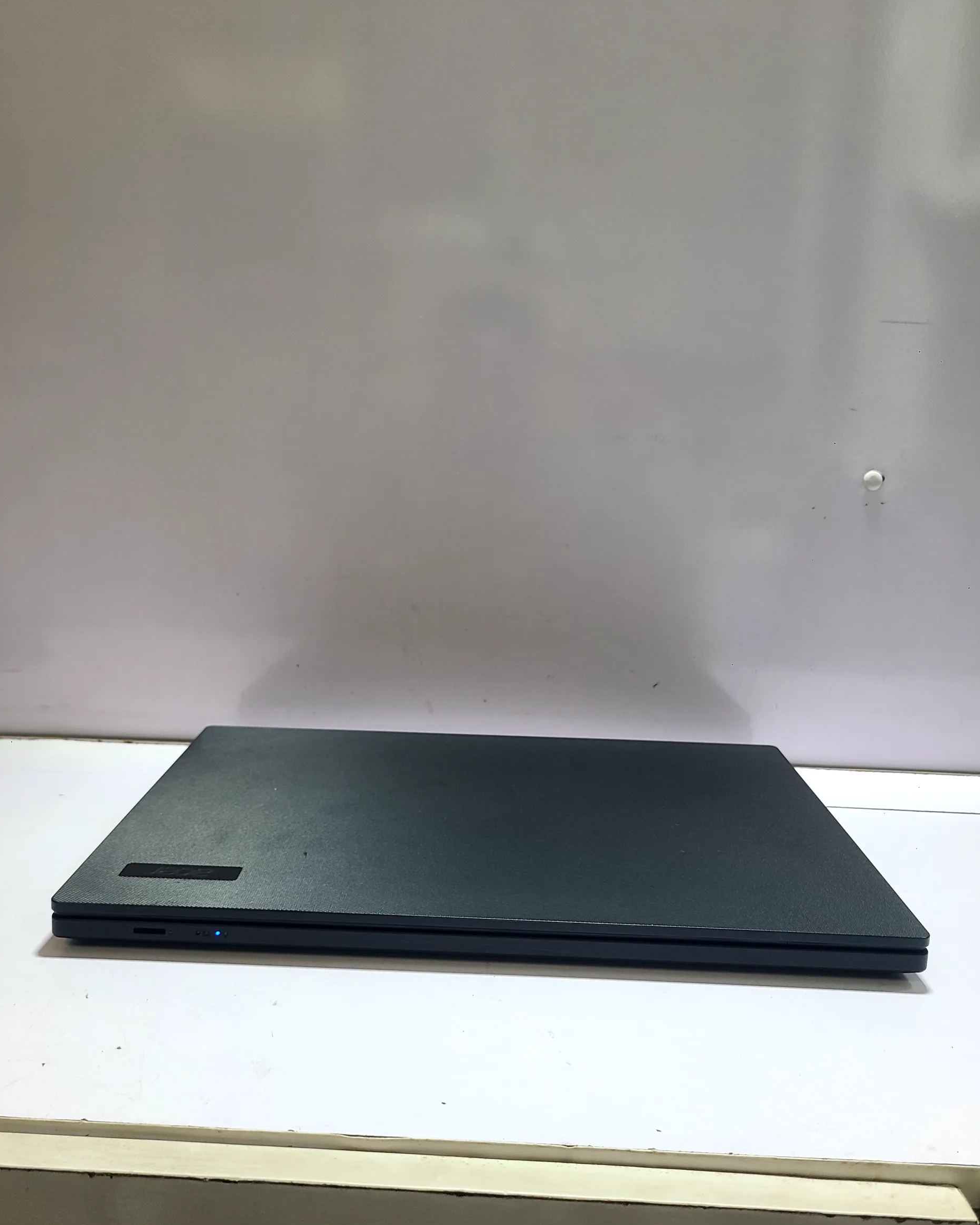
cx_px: 477
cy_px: 589
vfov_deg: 62.2
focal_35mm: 28
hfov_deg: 51.5
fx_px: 1015
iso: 64
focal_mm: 5.4
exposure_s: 1/50
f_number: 1.8
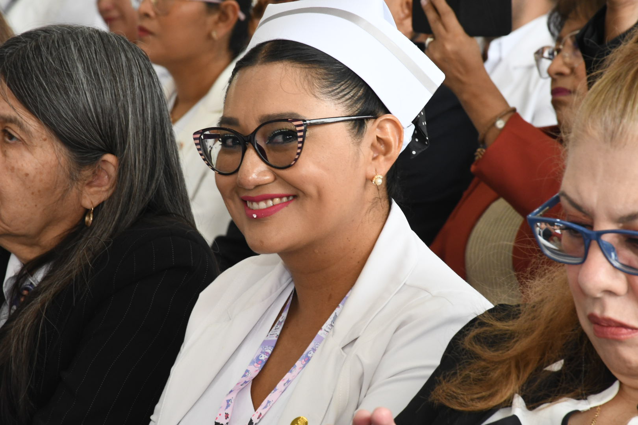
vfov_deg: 6.5
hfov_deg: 9.8
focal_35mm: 210
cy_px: 212
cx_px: 319
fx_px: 3721
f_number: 13
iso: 2000
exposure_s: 1/125
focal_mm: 140
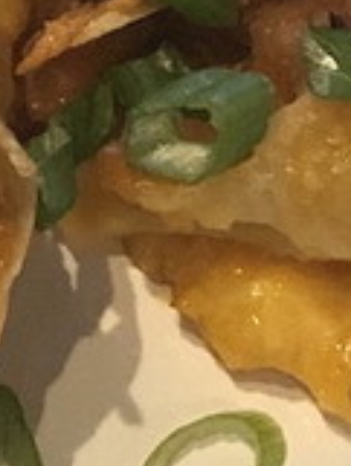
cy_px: -472
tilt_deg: -55.7
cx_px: 322
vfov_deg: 6.8
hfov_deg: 5.3
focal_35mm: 280
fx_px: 3781
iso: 160
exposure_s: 1/13
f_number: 2.4
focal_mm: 6
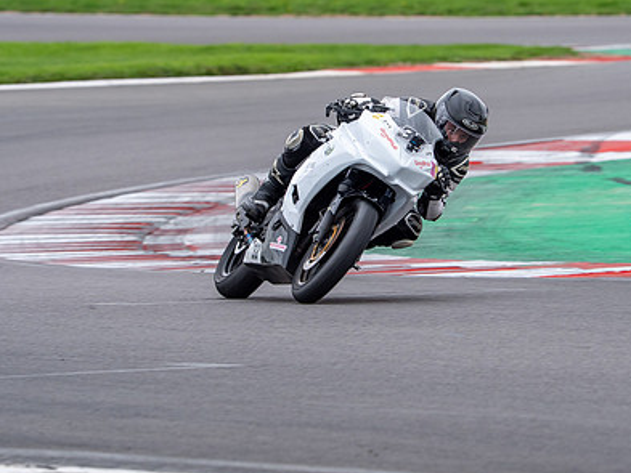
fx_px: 10357
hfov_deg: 3.5
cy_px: 218
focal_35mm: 568
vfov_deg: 2.6
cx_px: 376
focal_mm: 400
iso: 800
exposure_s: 1/320
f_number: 9
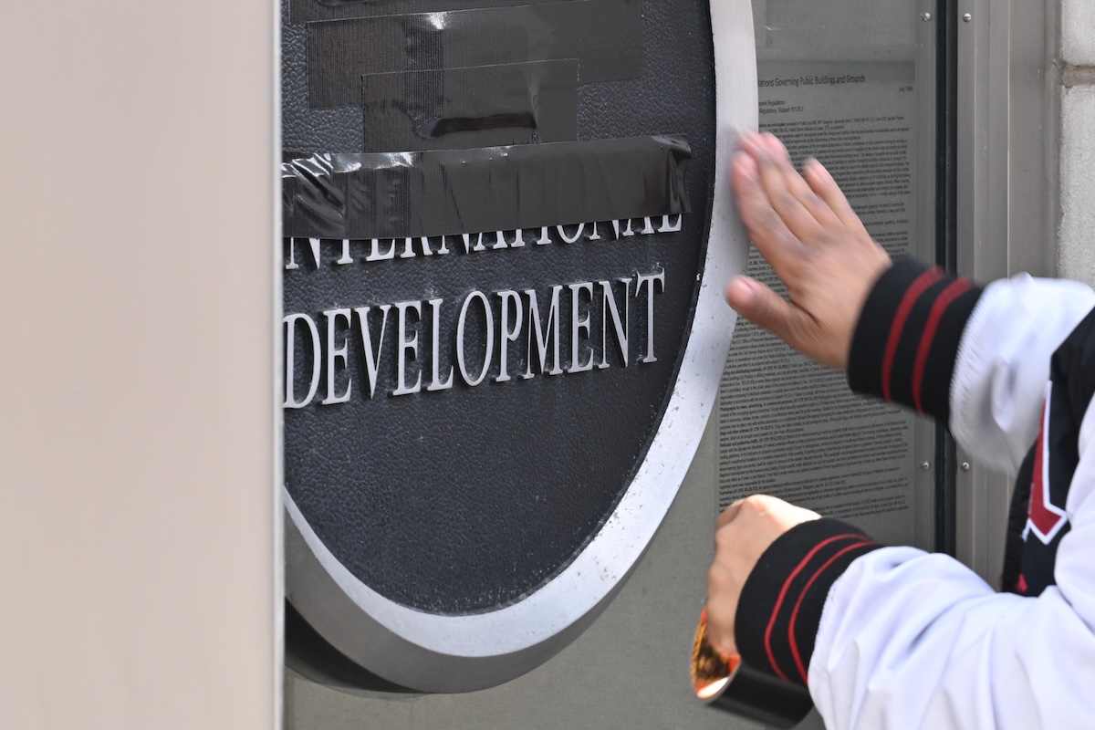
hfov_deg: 22.4
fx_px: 2768
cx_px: 548
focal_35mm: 91
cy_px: 365
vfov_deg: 15.0
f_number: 7.1
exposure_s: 1/100
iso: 110
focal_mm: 91
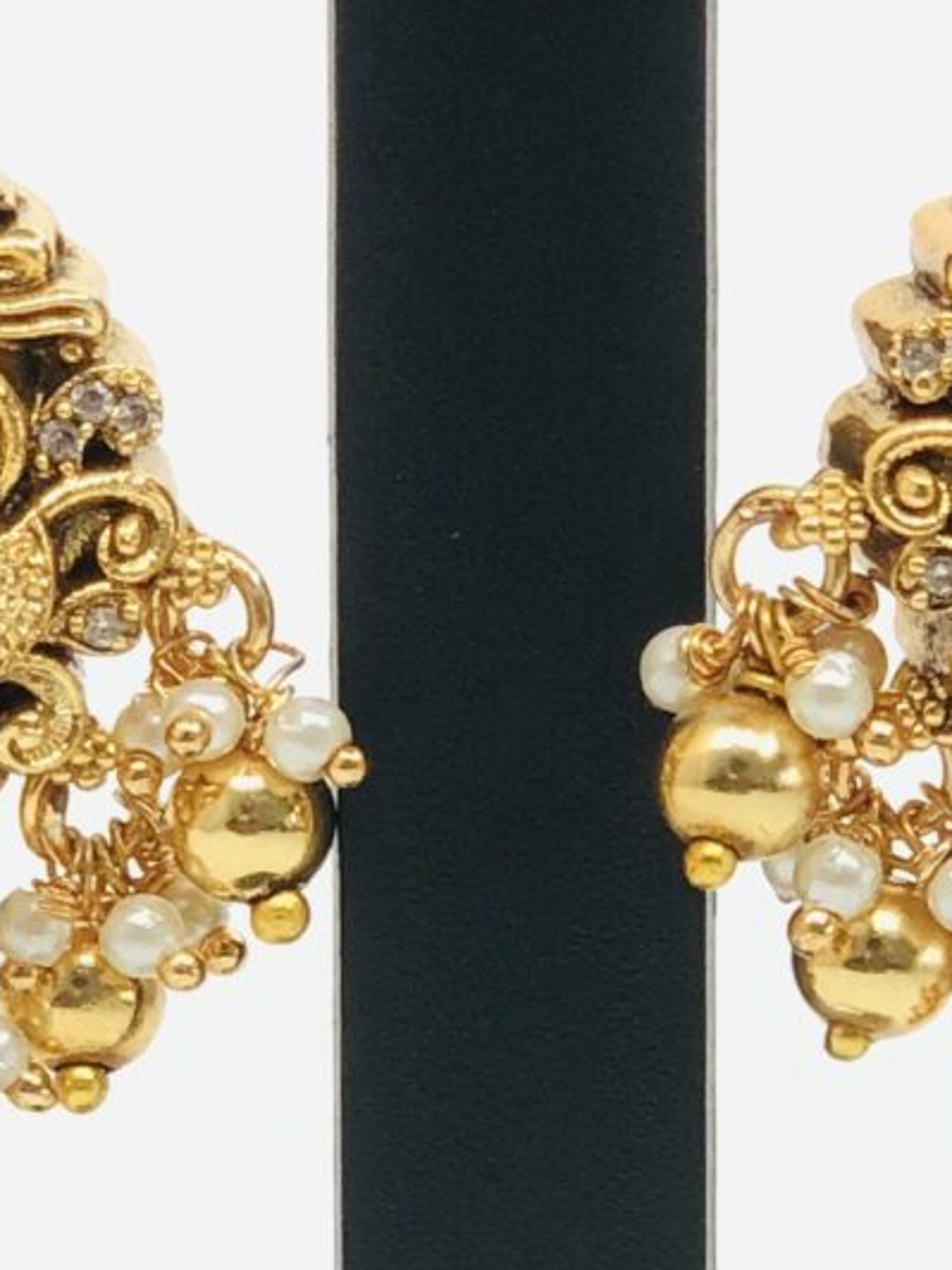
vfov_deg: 7.9
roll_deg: -0.3
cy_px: 661
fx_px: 9167
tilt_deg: -6.8
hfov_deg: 5.9
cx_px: 489
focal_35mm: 250
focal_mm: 6
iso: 20
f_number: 2.4
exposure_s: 1/100
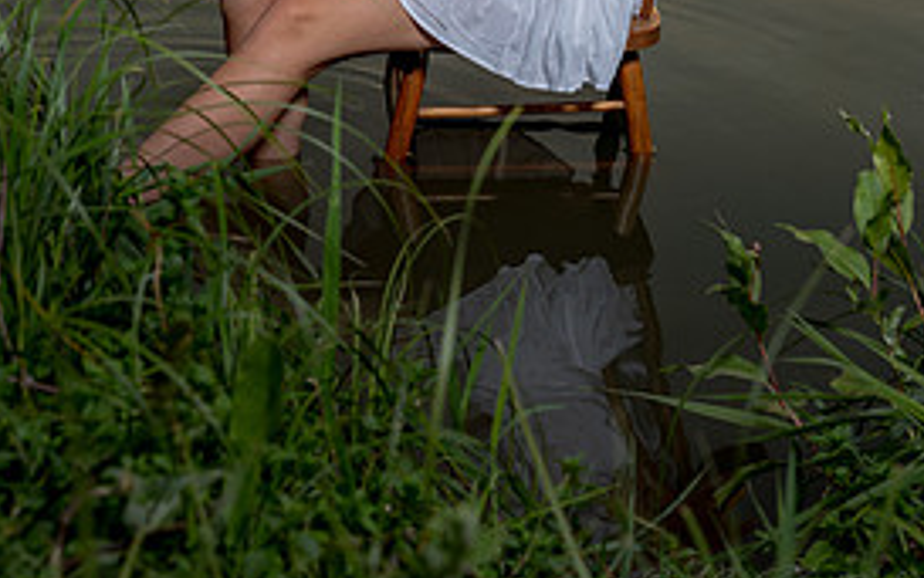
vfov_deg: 15.1
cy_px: -101
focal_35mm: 84
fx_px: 2117
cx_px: 464
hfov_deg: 24.6
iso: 100
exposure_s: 1/160
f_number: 5.6
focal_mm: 50
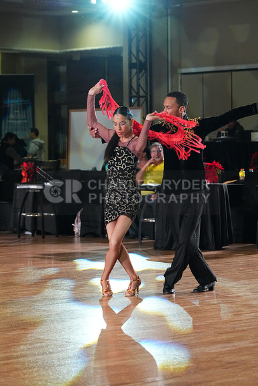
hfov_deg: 10.6
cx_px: 129
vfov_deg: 15.8
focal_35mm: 130
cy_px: 193
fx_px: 1397
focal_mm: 130
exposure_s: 1/400
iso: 8000
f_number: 6.3
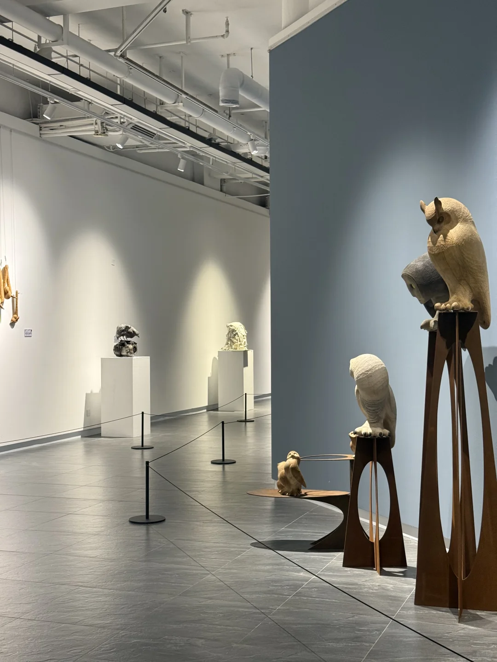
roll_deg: -1.0
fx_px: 919
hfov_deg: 30.3
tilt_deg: -0.3
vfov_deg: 39.7
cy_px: 331
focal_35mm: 48
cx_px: 248
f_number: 1.78
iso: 160
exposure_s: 1/50
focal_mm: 6.76
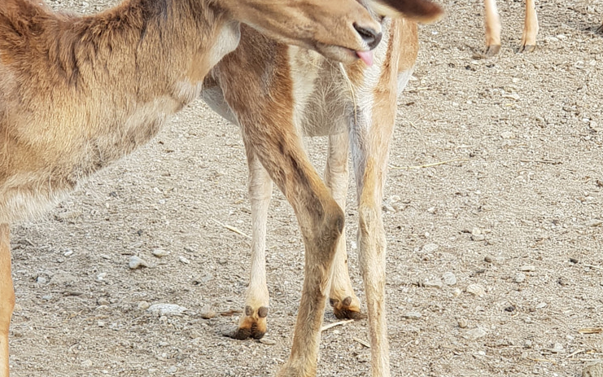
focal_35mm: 119
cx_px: 291
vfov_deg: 11.0
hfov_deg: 17.5
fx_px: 1955
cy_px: 244
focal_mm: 6
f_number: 2.4
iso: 32
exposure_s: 1/100
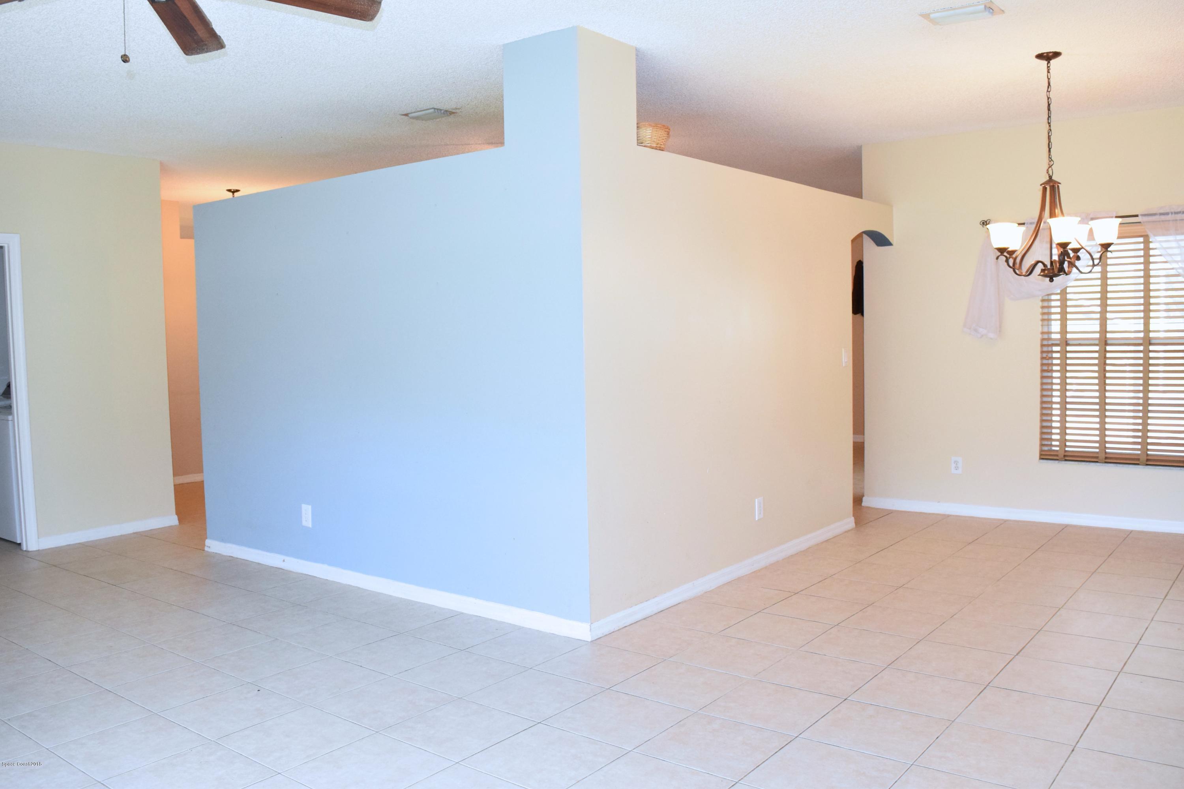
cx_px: 592
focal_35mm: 30
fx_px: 987
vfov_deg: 43.6
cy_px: 394
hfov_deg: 61.9
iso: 3200
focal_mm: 20
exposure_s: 1/200
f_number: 7.1
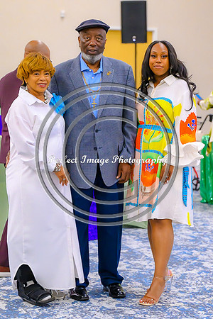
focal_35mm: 105
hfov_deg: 13.0
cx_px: 106
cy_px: 160
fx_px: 932
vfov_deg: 19.5
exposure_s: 1/200
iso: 2500
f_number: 2.8
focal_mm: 70
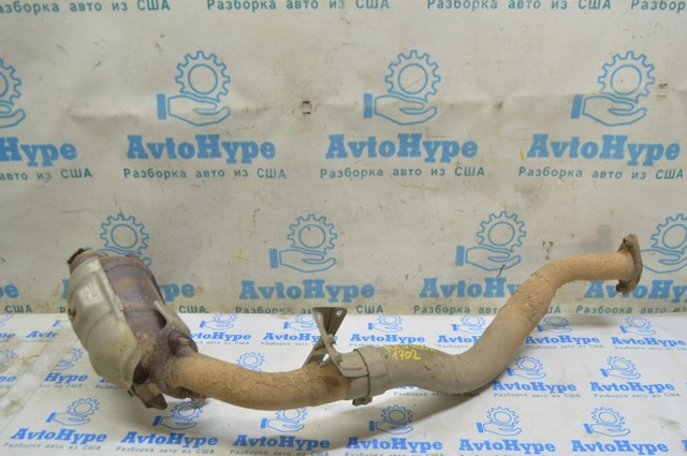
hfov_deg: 62.0
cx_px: 344
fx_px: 572
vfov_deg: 43.5
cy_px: 228
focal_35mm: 30
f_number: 5.6
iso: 400
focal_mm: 20
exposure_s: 1/20
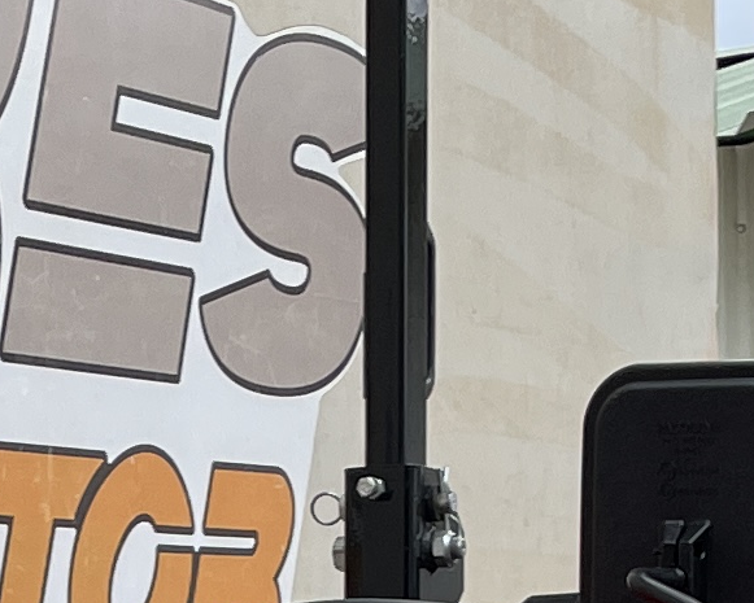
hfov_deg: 10.9
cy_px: 1500
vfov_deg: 8.0
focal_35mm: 176
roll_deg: +2.6
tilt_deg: -11.1
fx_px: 3928
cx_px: 106
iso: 32
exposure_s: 1/686
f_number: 1.6
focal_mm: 4.2
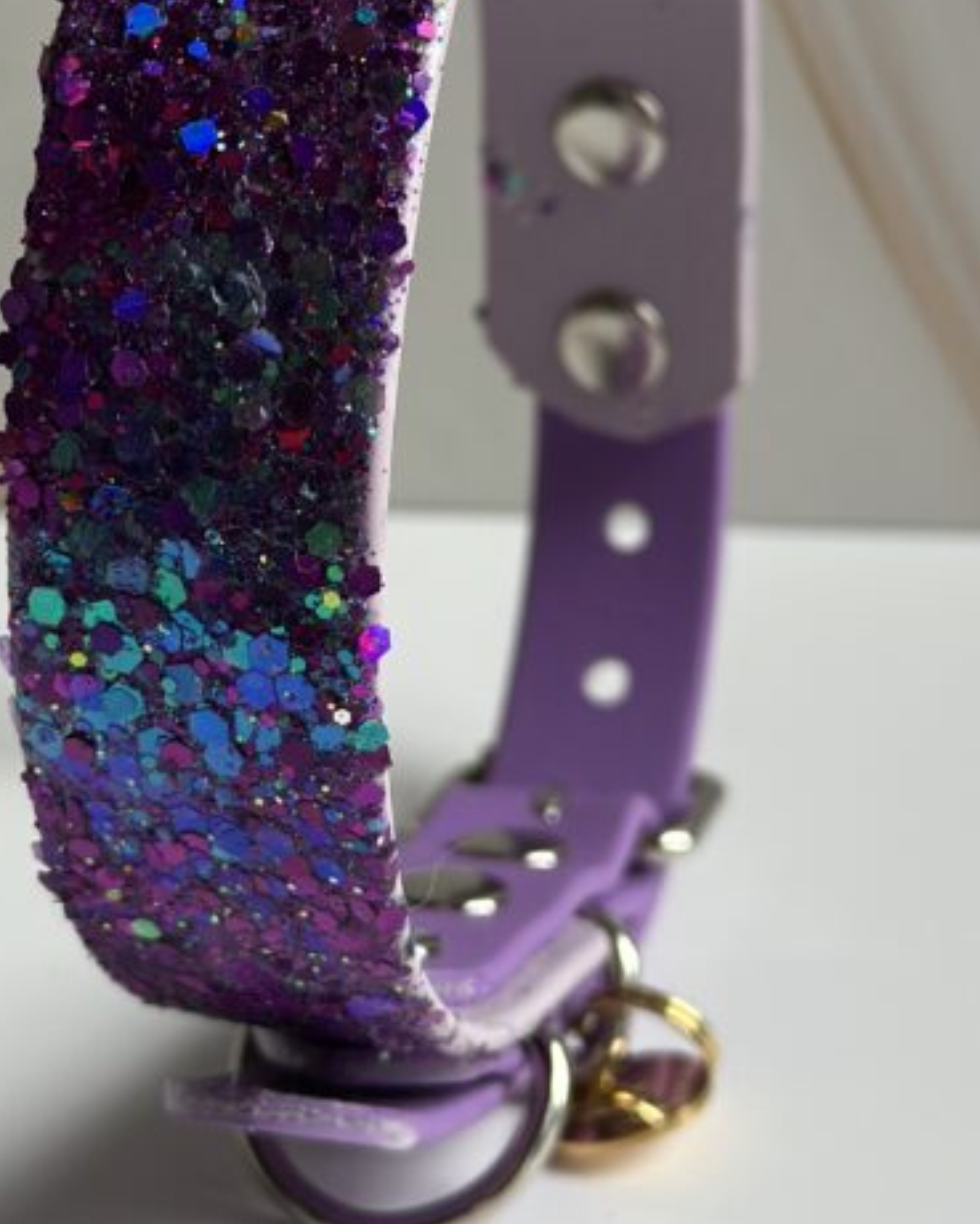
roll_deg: -1.9
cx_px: 388
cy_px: 303
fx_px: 3769
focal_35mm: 104
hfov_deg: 14.8
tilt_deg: -16.8
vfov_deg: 18.3
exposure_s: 1/263
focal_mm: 6.86
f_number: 1.78
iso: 80
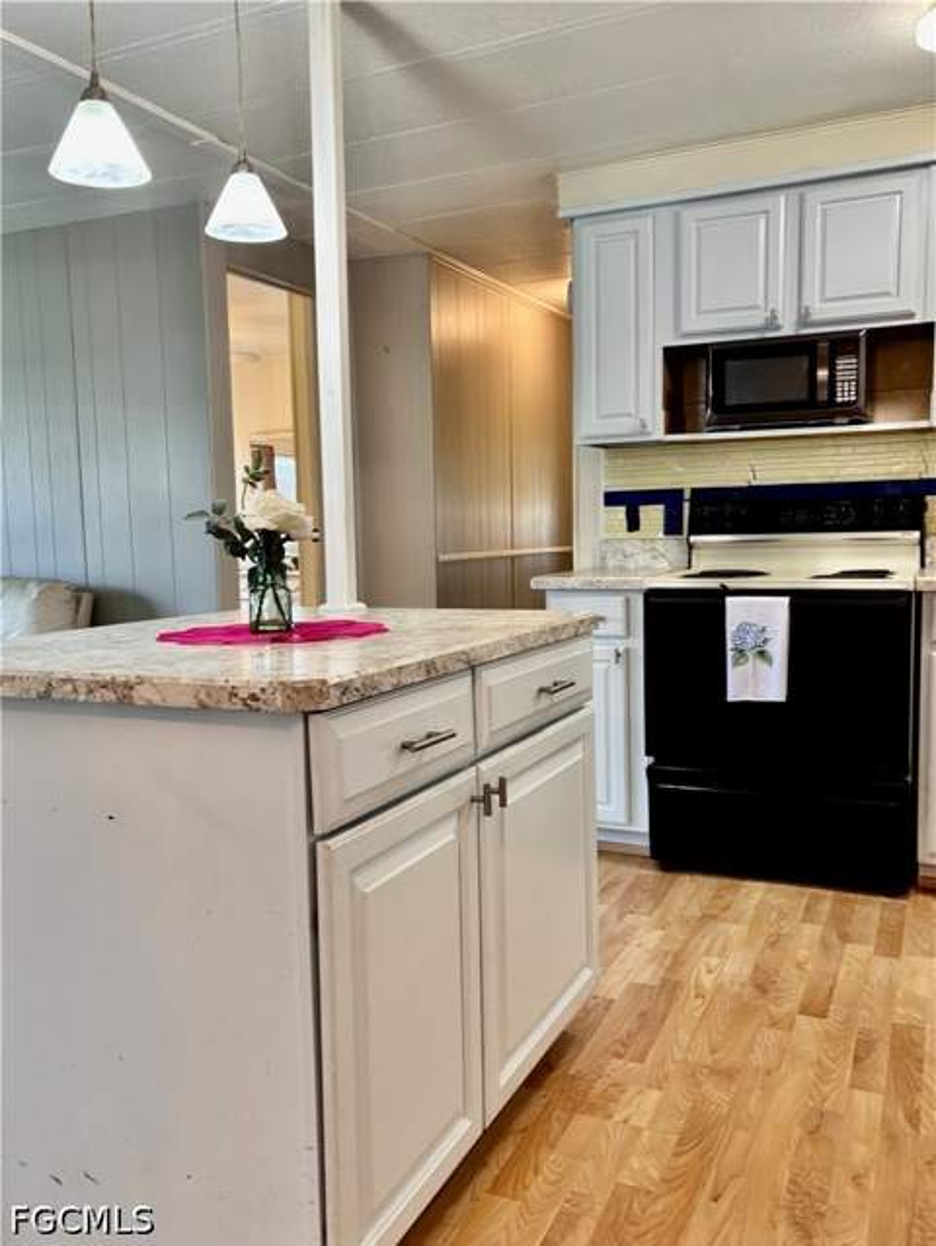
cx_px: 468
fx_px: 936
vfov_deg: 67.3
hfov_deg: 53.1
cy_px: 623
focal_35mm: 26
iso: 80
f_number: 1.6
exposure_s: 1/60
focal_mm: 5.96
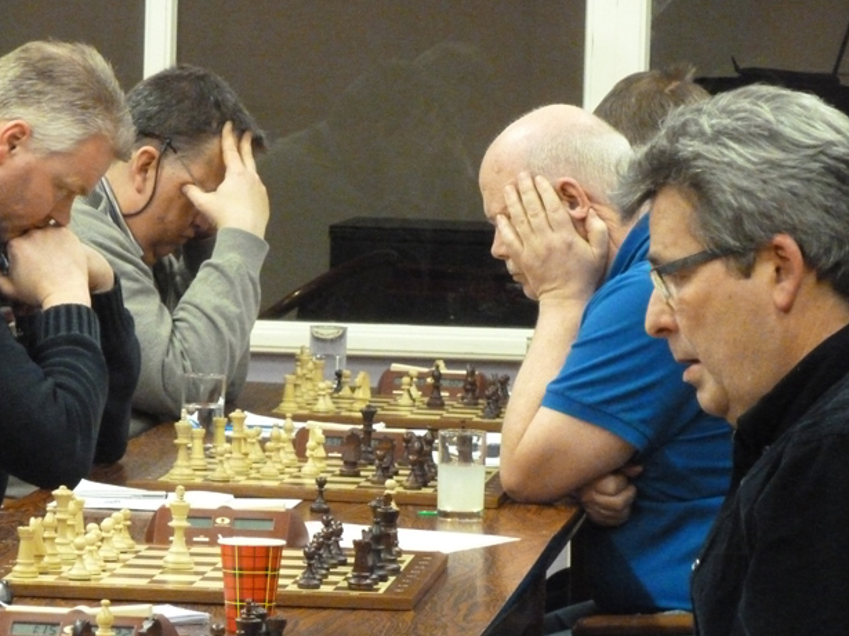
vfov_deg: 6.8
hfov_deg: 9.0
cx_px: 427
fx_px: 5395
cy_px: 368
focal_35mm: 220
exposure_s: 1/15
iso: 1250
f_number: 4.5
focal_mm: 27.8
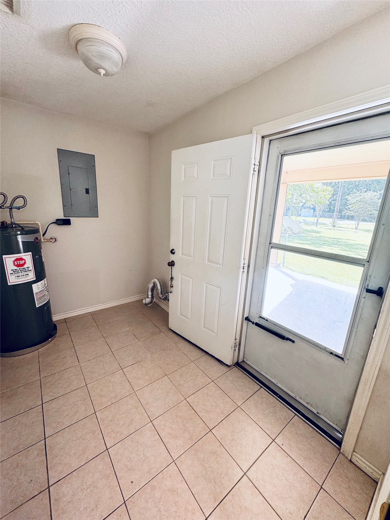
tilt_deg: -14.5
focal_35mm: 14
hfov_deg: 85.7
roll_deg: -1.7
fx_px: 210
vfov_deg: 102.1
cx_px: 195
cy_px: 260
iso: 64
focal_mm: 2.22
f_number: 2.2
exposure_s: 1/120
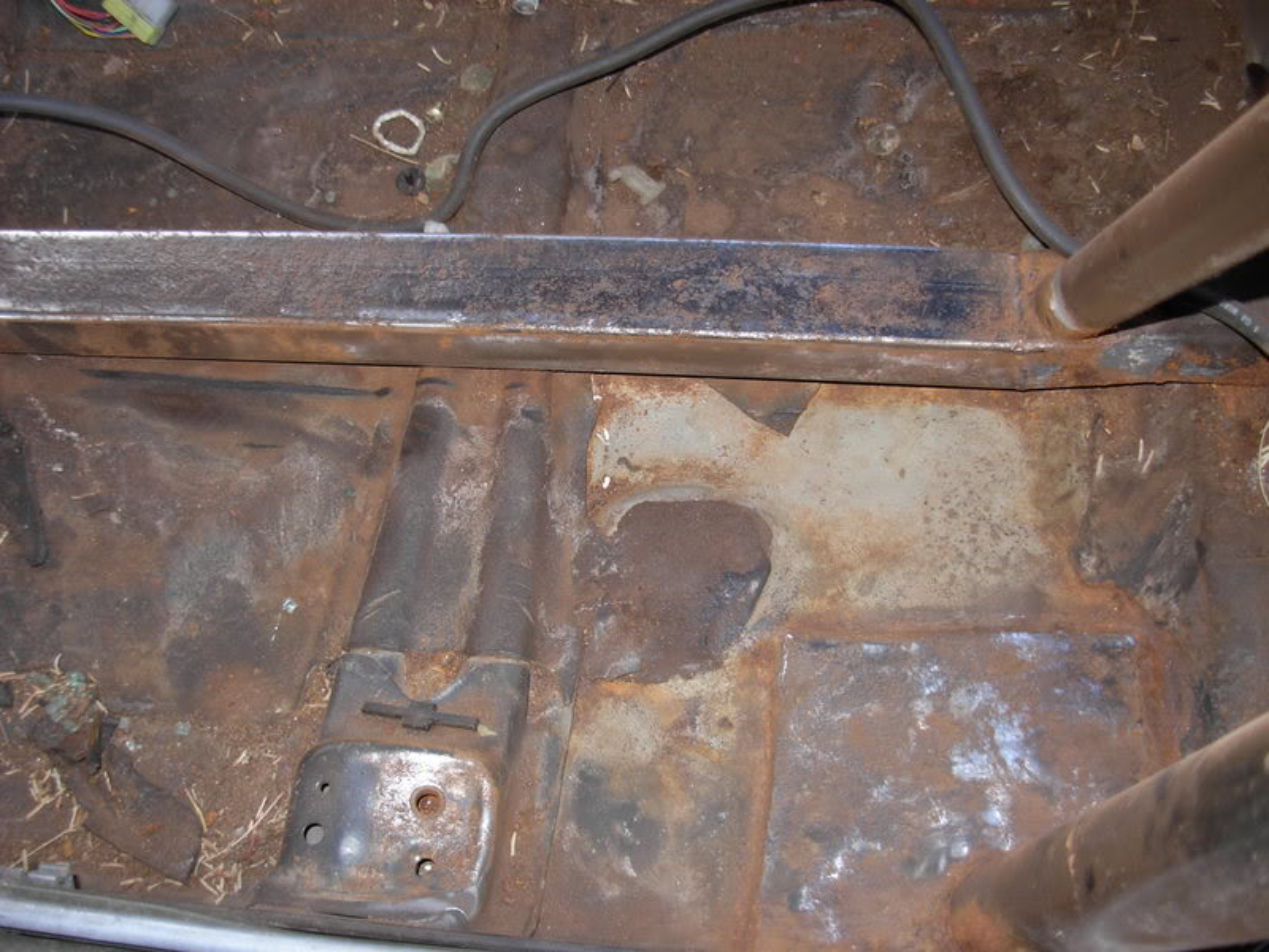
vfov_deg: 37.7
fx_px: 1393
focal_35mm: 38
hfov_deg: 49.0
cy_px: 476
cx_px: 634
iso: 79
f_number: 2.9
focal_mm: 6.3
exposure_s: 1/22.6
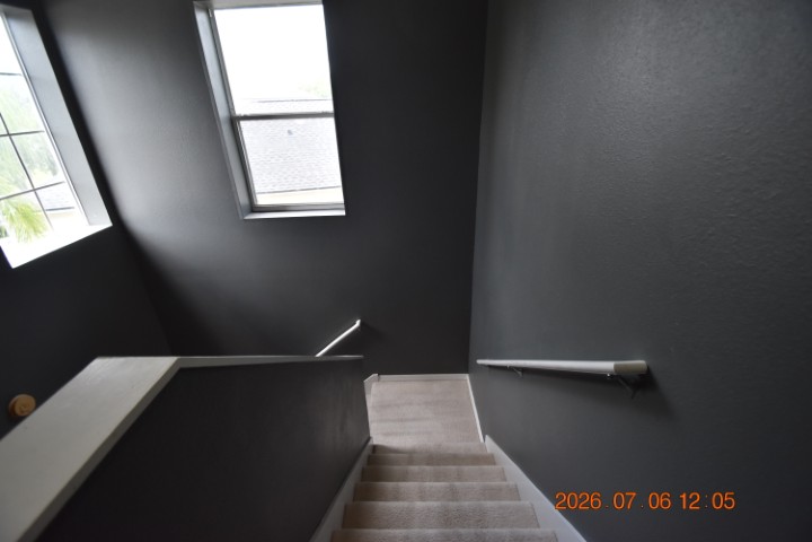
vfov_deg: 77.3
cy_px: 271
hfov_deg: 100.4
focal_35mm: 15
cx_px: 406
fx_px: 338
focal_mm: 10
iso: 800
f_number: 3.5
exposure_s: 1/500
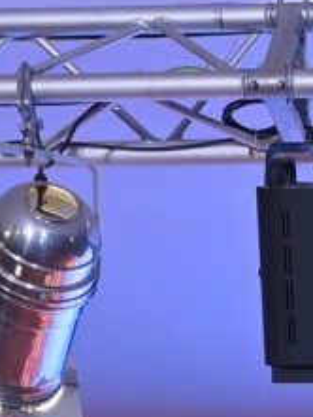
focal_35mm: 389
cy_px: 1373
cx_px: 1327
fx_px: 4685
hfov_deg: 3.6
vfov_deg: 4.8
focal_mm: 35
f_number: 4
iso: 250
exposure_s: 1/160
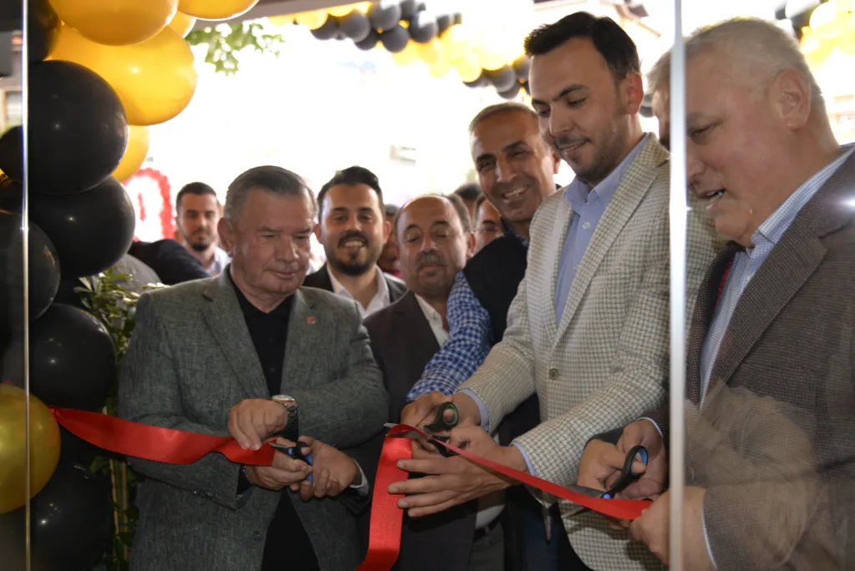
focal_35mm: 38
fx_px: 903
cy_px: 286
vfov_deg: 35.1
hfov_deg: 50.7
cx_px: 428
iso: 250
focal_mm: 38
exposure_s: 1/80
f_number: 4
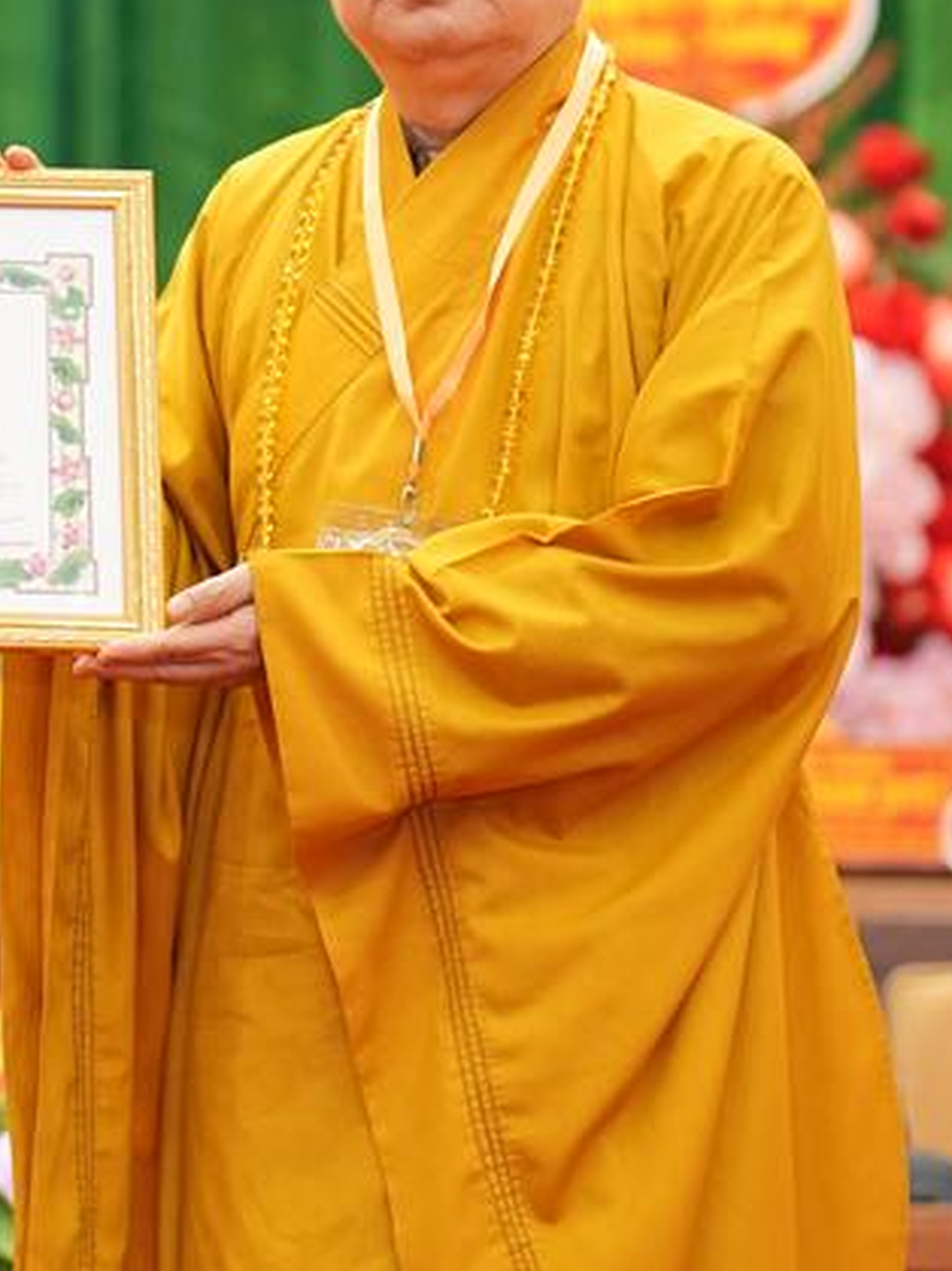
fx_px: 12327
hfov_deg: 4.4
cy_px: 379
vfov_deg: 5.9
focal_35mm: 336
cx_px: -388
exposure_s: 1/125
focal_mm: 122
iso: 1600
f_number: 2.8
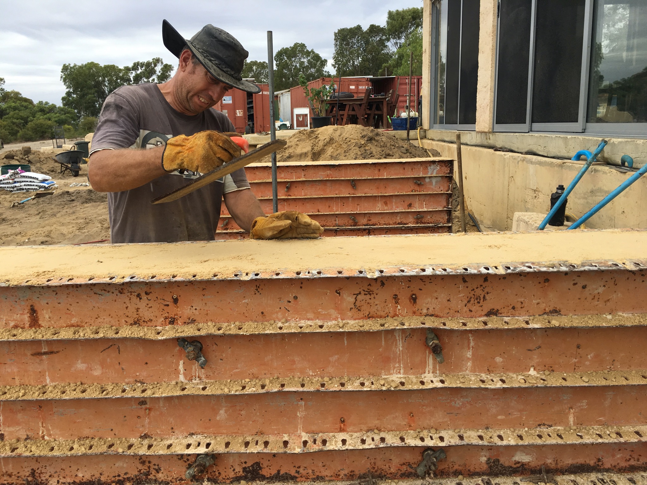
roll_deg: +1.0
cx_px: 324
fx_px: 542
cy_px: 242
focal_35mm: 29
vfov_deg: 48.2
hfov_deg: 61.7
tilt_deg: -9.9
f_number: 2.2
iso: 25
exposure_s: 1/793
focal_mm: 4.15
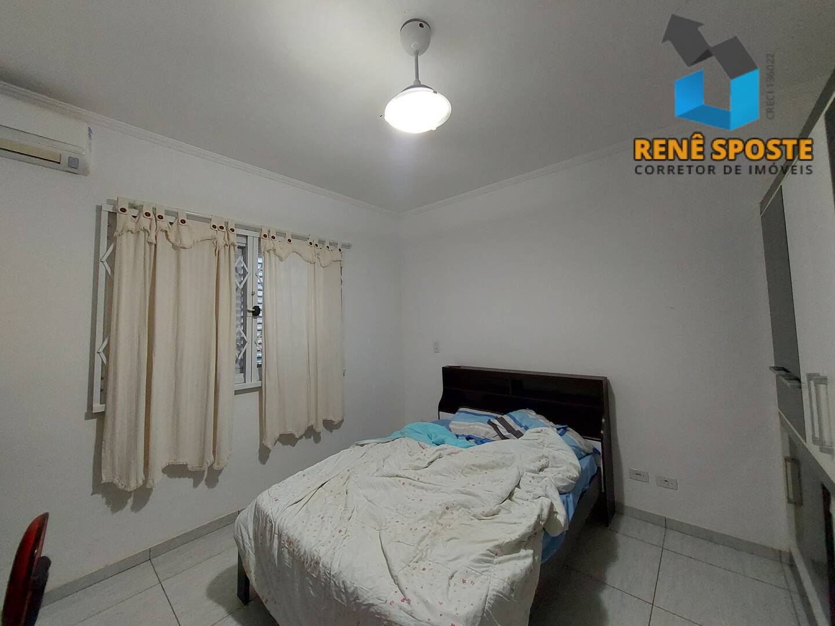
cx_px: 418
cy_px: 313
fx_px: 314
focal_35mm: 13
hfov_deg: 106.2
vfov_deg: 89.9
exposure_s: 1/30
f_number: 2.2
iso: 320
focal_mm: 1.74
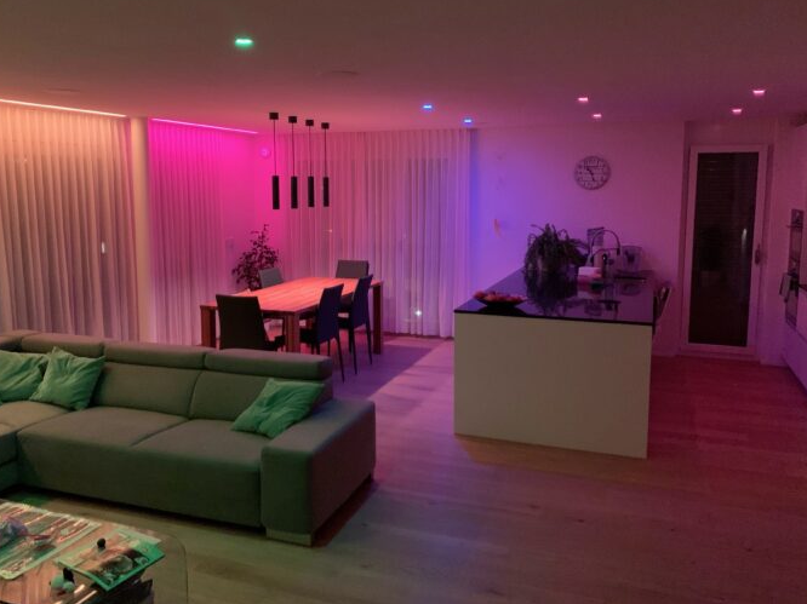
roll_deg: -0.6
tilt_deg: -6.6
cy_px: 277
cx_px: 371
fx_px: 699
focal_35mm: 30
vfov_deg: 46.7
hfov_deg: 59.9
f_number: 1.8
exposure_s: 1/16
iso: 1000
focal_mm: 4.25
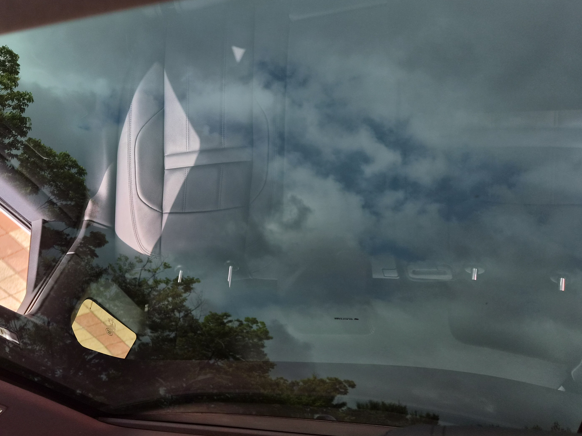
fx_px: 555
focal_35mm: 33
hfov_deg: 54.7
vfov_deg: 42.9
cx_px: 220
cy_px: 247
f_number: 1.8
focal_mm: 5.4
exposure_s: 1/180
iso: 80
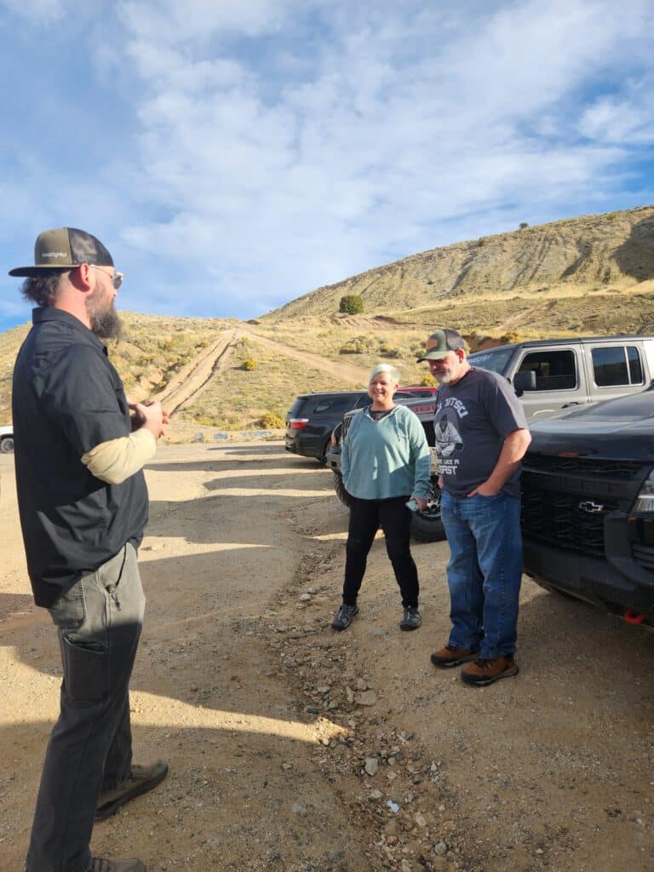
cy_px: 436
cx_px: 327
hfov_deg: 58.9
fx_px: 579
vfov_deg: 73.9
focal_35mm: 23
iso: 20
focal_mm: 5.4
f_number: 1.8
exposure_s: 1/857
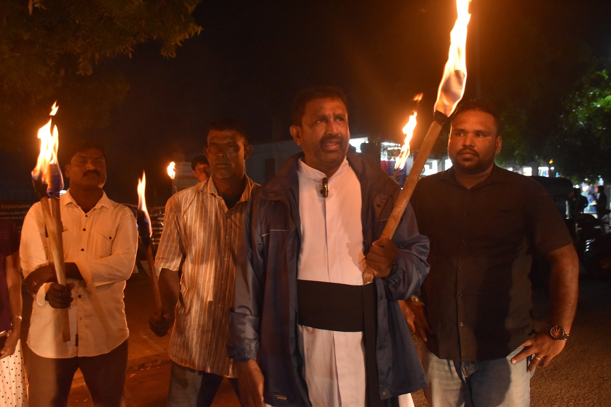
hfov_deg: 61.9
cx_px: 306
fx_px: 509
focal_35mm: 30
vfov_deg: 43.6
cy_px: 204
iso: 2200
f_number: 3.5
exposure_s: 1/60
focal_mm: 20
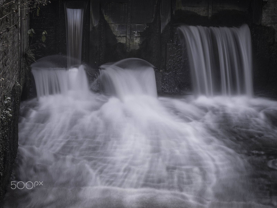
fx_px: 1073
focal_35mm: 134
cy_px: 104
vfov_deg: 11.1
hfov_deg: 14.7
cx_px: 138
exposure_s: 5
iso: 160
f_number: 16
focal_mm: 67
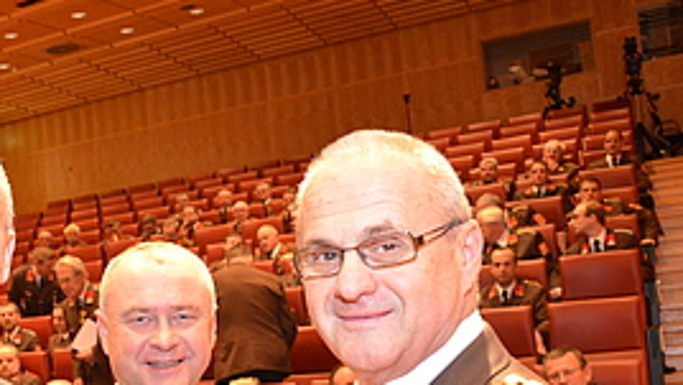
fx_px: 906
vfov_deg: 23.5
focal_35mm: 50
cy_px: 323
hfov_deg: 39.9
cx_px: 154
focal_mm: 18
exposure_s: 1/60
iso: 2500
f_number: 4
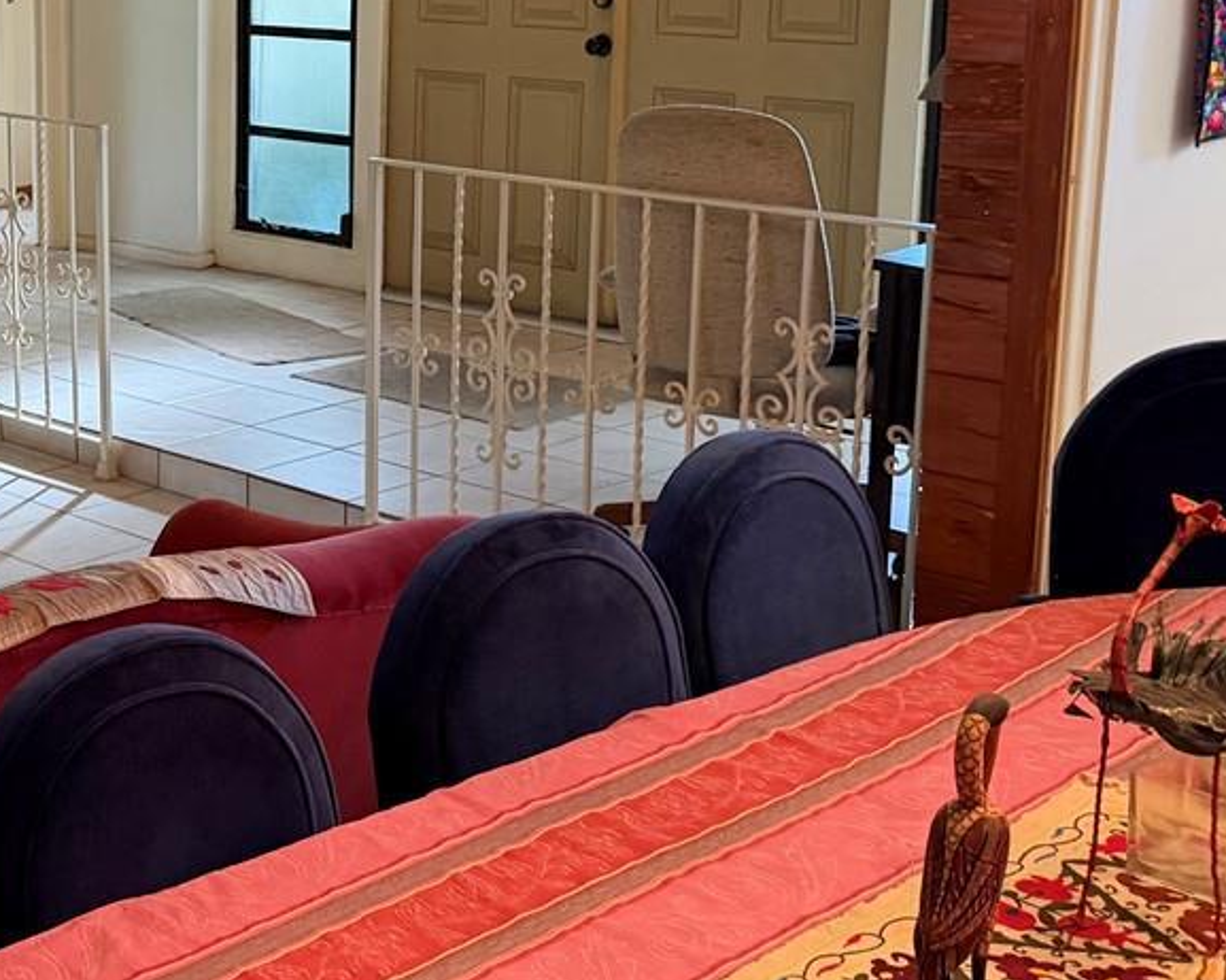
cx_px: -132
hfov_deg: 26.7
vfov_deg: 23.4
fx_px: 2357
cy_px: 368
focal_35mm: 65
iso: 400
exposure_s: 1/60
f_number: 1.78
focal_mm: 6.76
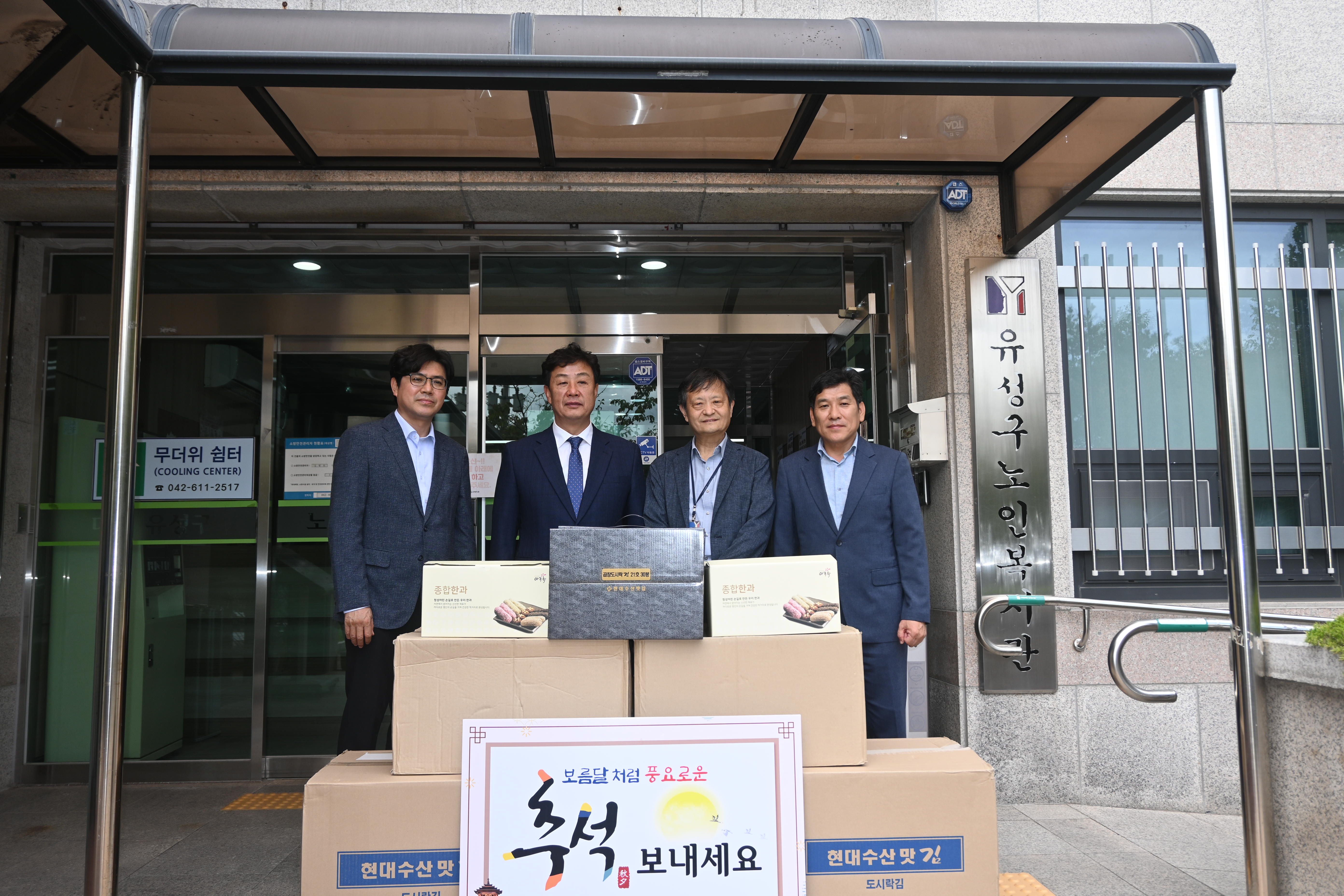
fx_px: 1092
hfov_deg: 63.2
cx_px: 672
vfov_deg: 44.6
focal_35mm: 29
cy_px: 448
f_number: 4.5
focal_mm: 19.5
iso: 100
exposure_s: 1/200
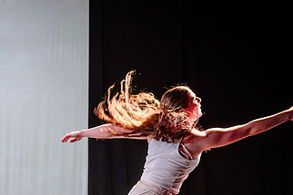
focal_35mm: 102
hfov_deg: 19.3
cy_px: 231
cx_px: -12
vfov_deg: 13.1
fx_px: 830
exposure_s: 1/300
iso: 800
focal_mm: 41
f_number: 2.8
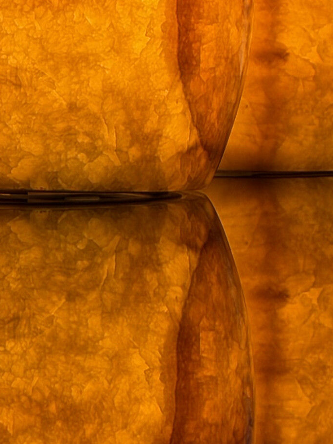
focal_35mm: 212
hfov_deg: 7.0
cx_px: 1
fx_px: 2719
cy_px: -159
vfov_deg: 9.2
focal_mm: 6.76
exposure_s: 1/112
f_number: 1.78
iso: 64
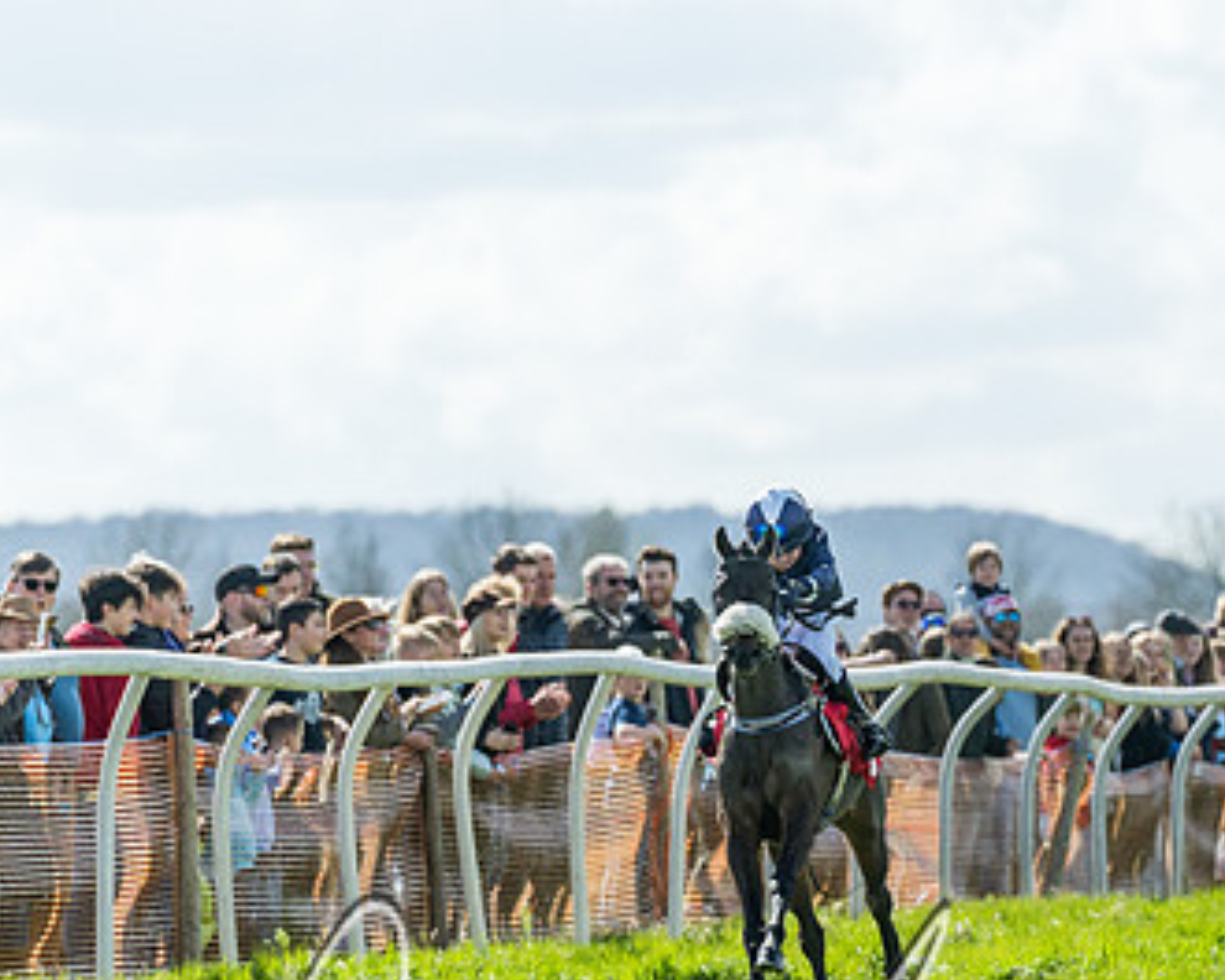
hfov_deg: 3.7
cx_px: 994
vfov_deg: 3.0
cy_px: 880
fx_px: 18889
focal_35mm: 521
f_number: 4
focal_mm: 200
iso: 400
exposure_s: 1/4000
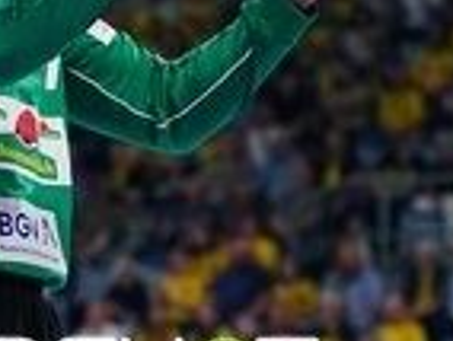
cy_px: 392
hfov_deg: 6.9
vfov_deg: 5.2
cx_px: 38
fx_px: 3723
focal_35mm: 284
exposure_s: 1/1600
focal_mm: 70
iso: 2500
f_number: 2.8
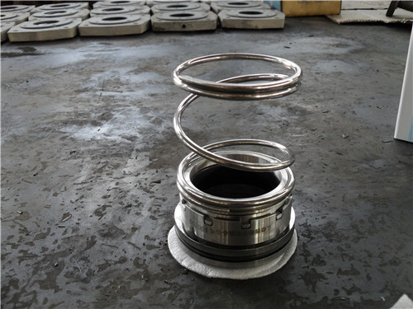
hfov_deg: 52.6
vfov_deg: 40.7
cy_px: 154
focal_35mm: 35
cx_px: 206
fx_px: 418
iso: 120
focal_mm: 6.2
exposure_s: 1/45
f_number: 2.8
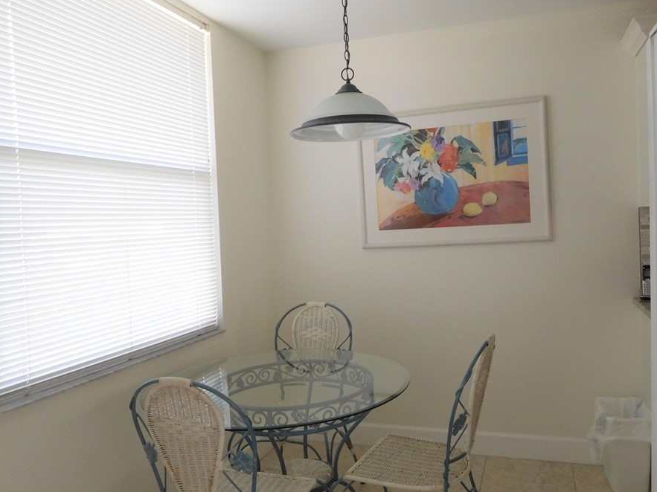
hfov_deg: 61.6
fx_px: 550
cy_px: 246
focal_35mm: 29
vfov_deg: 48.2
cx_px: 350
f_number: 3.4
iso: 320
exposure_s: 1/30
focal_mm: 4.5
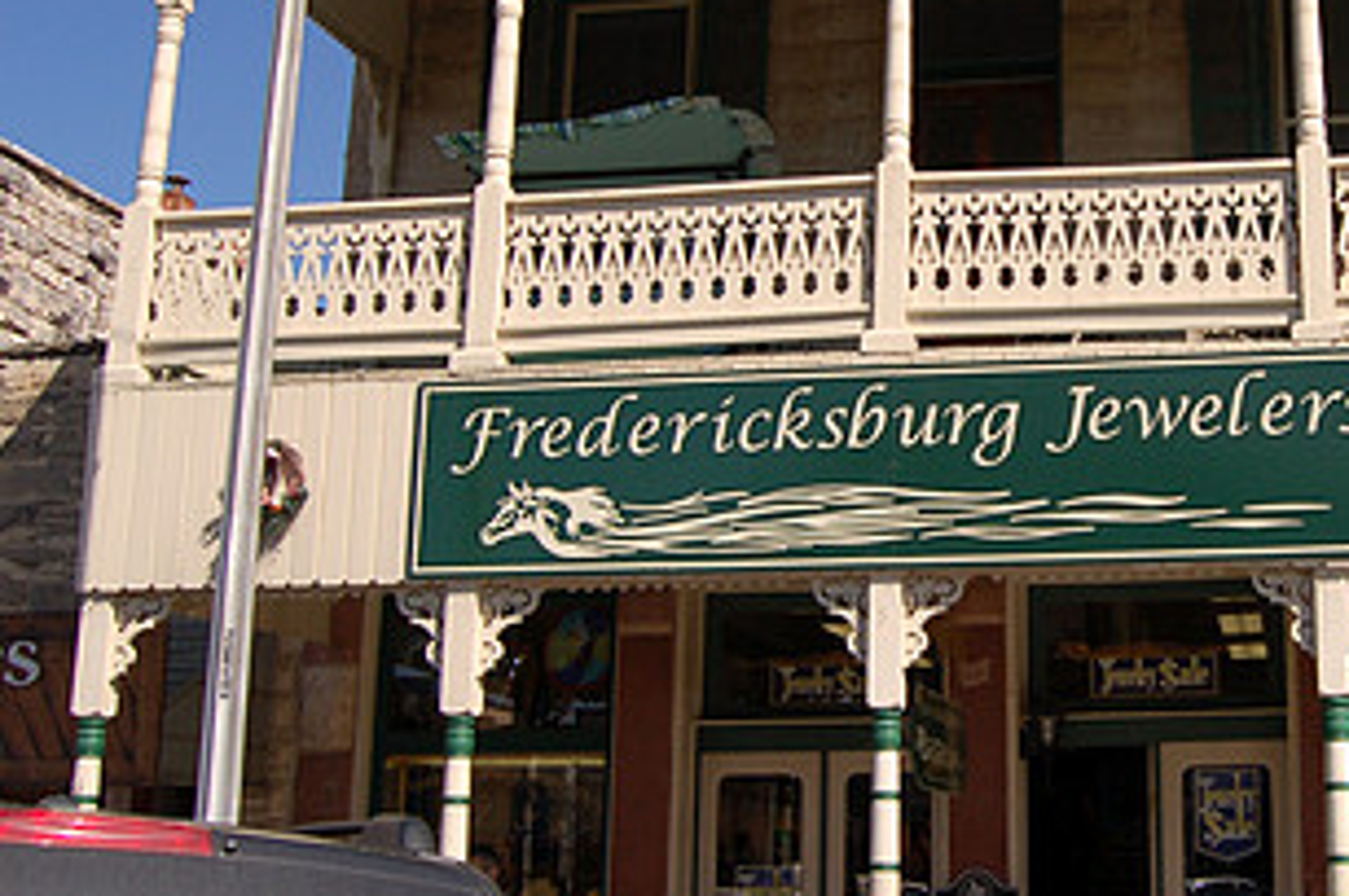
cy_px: 334
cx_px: 1099
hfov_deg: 37.4
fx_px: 1909
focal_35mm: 51
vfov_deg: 26.3
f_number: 5.6
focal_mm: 18
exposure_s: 1/1000
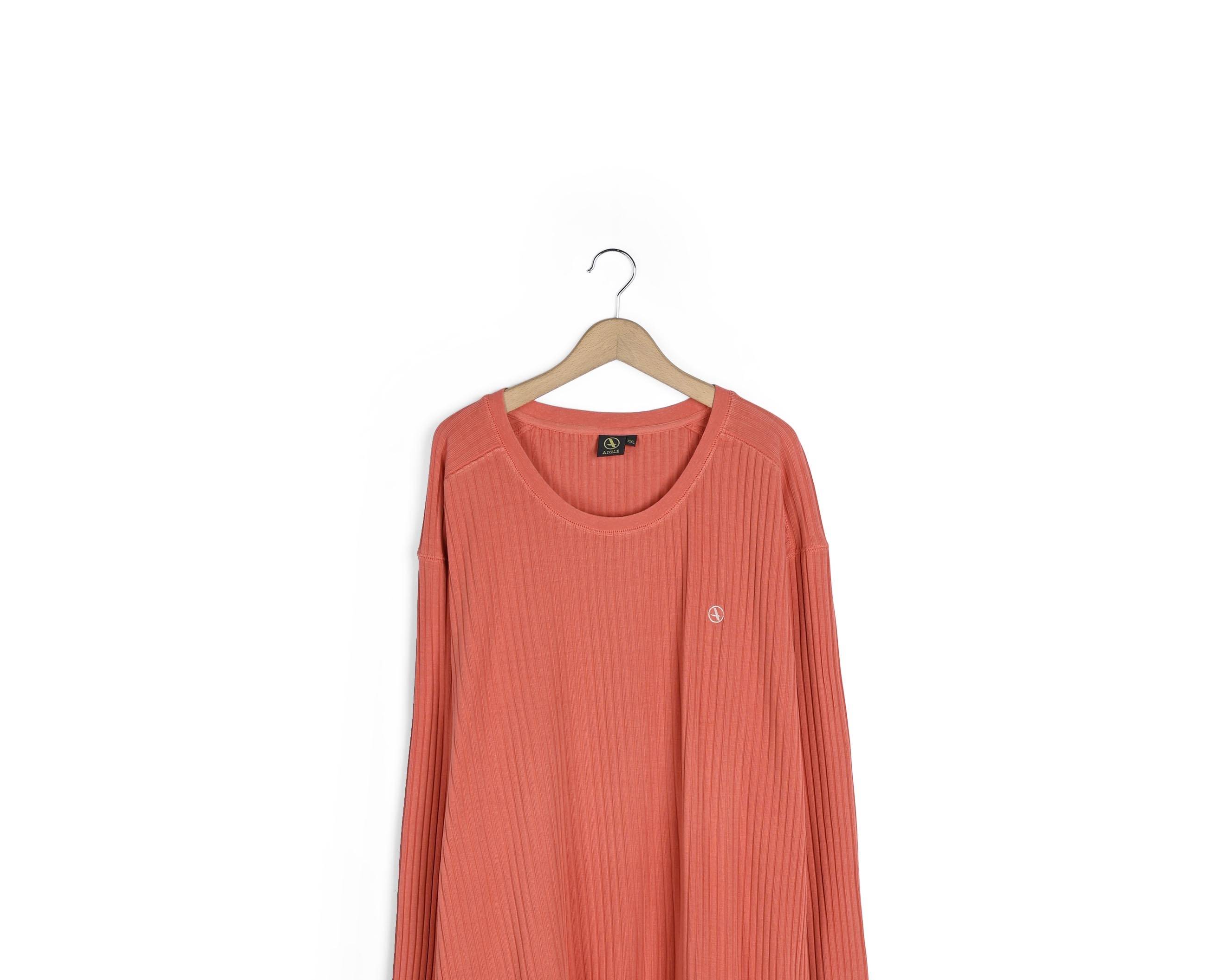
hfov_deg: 29.6
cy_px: 912
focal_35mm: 64
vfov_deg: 23.1
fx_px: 2320
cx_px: 618
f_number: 11
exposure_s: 1/125
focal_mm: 45
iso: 100
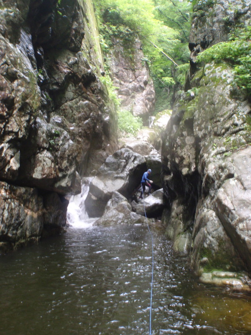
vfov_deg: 51.4
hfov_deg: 39.7
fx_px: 348
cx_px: 126
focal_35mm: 36
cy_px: 168
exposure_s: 1/40
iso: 160
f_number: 4.1
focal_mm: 6.53
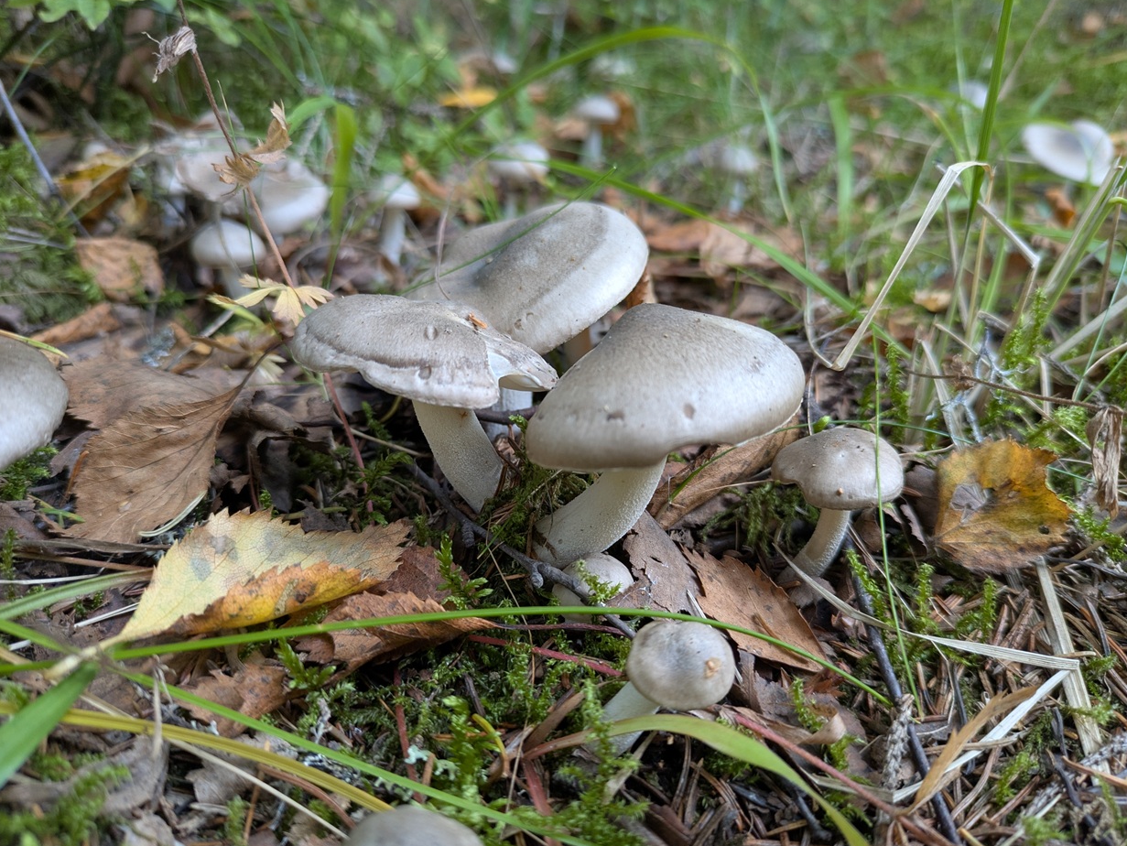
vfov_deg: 53.1
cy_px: 435
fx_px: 847
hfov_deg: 67.3
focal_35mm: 26
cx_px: 557
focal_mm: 5.43
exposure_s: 1/100
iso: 104
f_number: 1.89
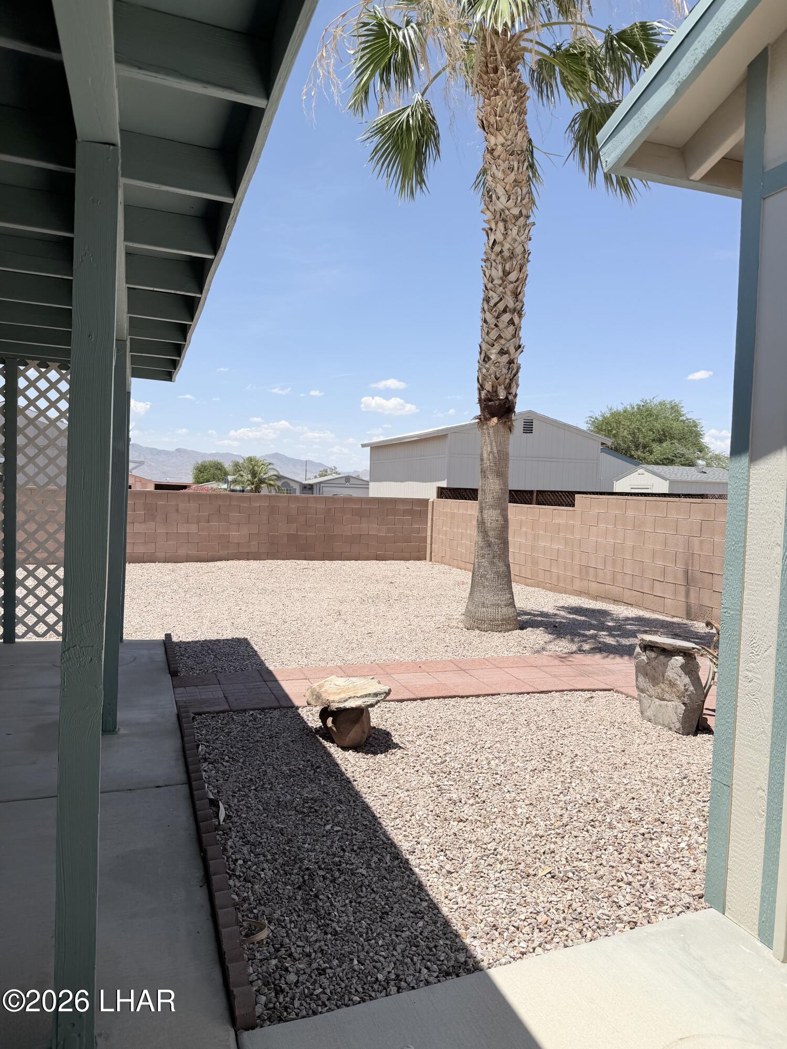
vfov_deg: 71.6
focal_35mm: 24
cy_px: 524
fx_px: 728
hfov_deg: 56.8
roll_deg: -2.0
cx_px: 394
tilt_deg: -3.2
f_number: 1.78
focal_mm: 6.76
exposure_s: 1/6173
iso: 80
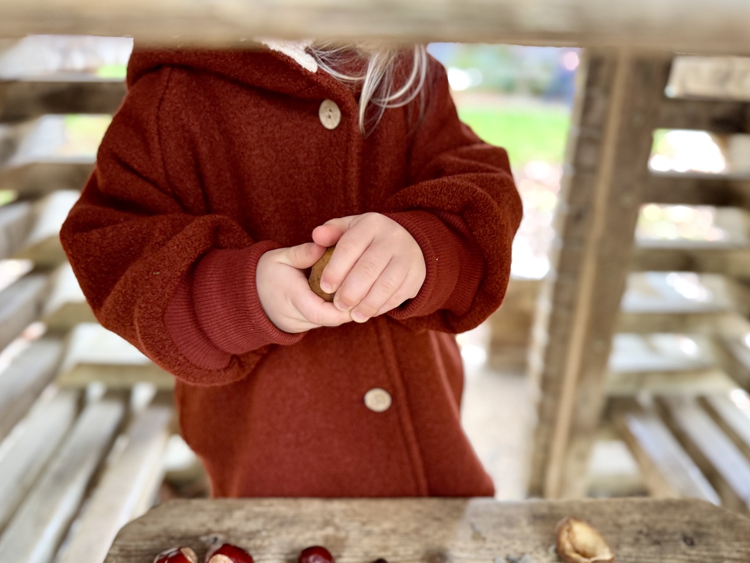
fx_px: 585
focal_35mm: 27
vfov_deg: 51.3
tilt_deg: -24.6
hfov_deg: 65.3
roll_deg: -1.9
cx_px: 374
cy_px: 310
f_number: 1.78
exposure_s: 1/60
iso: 250
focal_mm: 6.76
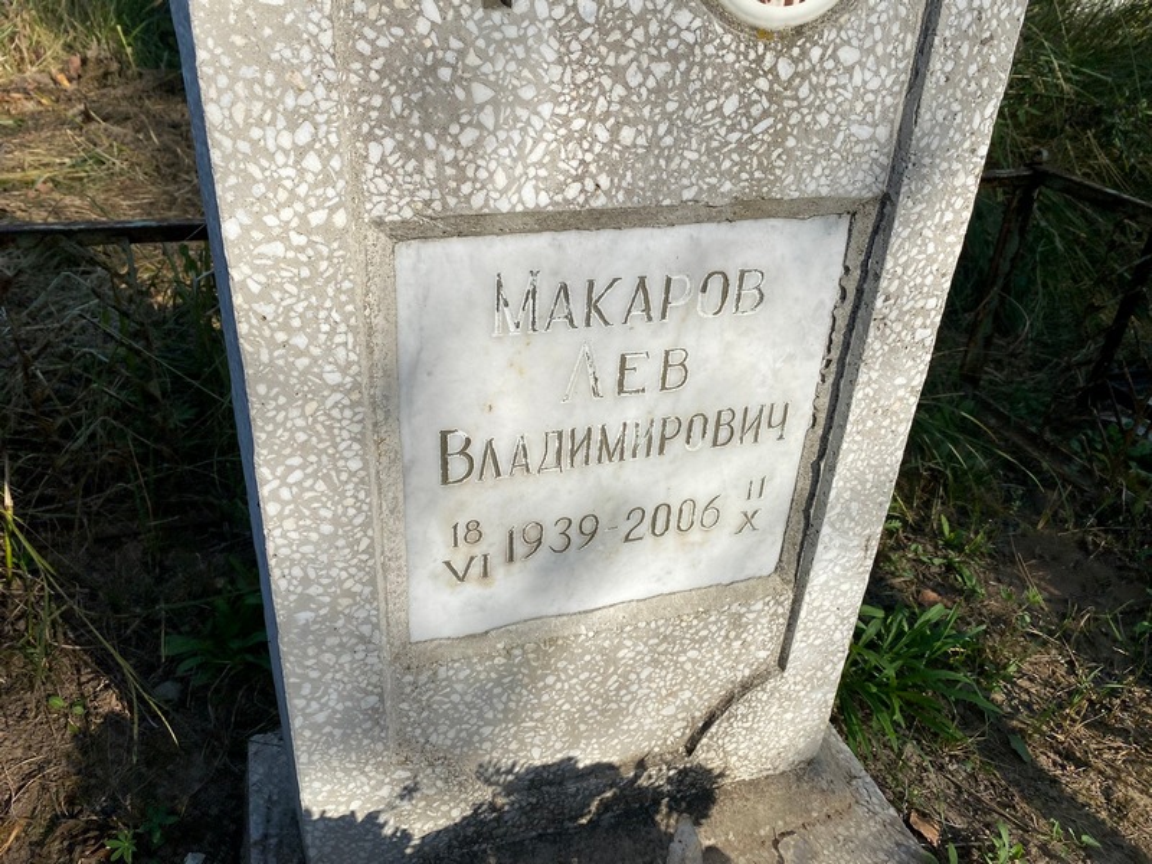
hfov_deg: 67.3
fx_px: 865
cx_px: 576
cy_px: 432
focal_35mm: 26
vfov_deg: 53.1
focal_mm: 4.25
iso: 32
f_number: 1.8
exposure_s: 1/3610
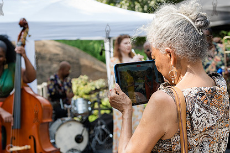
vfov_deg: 20.3
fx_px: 428
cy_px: 86
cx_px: 107
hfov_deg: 30.1
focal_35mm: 67
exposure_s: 1/400
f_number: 3.5
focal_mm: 48
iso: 250
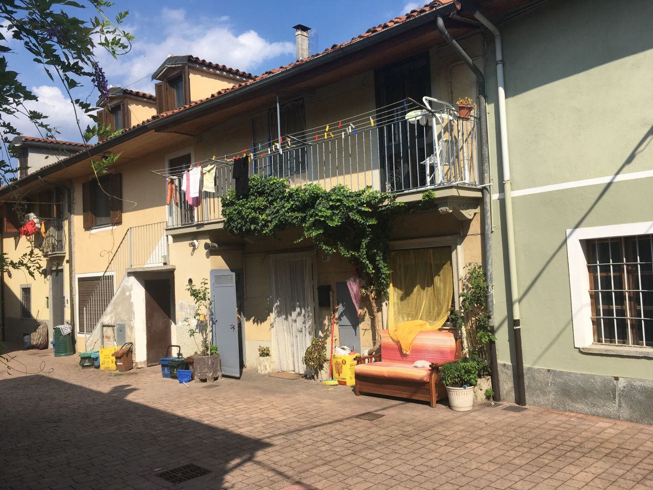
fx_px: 547
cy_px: 245
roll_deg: +1.6
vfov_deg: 48.2
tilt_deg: +3.1
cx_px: 326
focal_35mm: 29
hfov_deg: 61.7
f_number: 2.2
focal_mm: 4.15
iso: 25
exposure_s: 1/1876
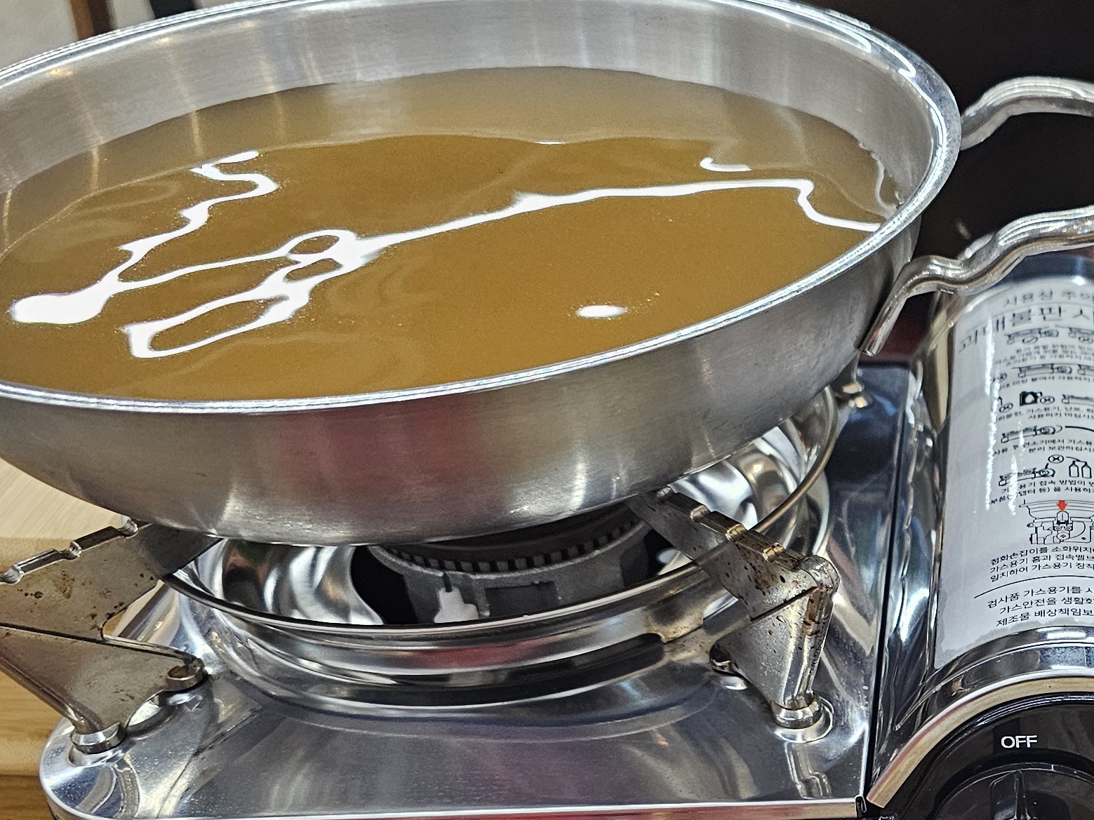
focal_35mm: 59
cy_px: 833
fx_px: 1864
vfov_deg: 23.7
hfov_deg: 29.4
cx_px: 1209
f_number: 1.7
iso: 250
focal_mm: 6.3
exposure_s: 1/170
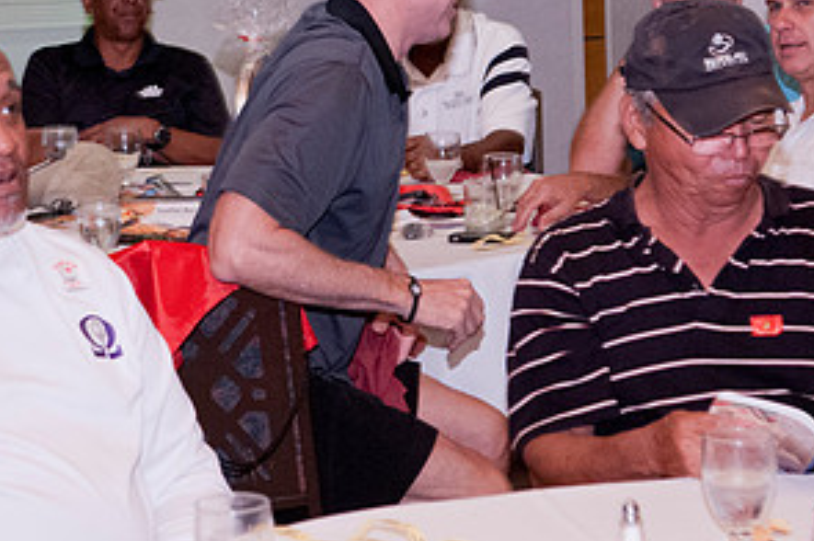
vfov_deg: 11.5
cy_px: 35
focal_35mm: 118
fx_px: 2665
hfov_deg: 17.3
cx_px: 262
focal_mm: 40
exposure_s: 1/100
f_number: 4.5
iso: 1250
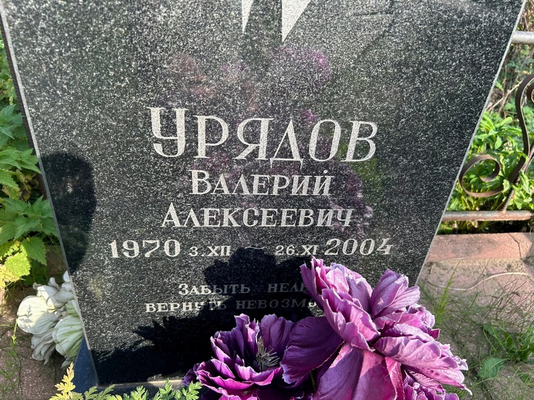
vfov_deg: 53.1
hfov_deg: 67.3
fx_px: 401
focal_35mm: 26
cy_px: 200
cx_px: 267
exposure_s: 1/820
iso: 50
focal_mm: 5.7
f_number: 1.5
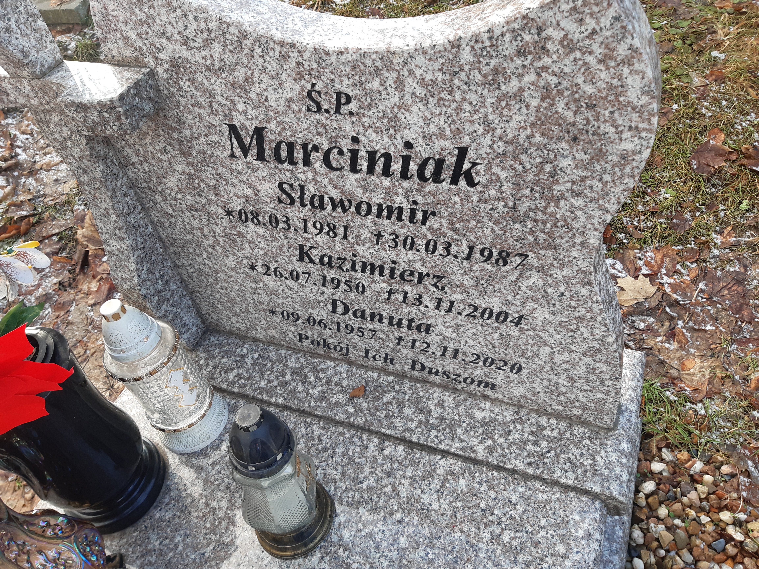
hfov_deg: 67.3
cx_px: 380
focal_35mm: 26
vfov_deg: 53.1
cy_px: 284
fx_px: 570
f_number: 1.7
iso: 40
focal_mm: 3.92
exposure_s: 1/170
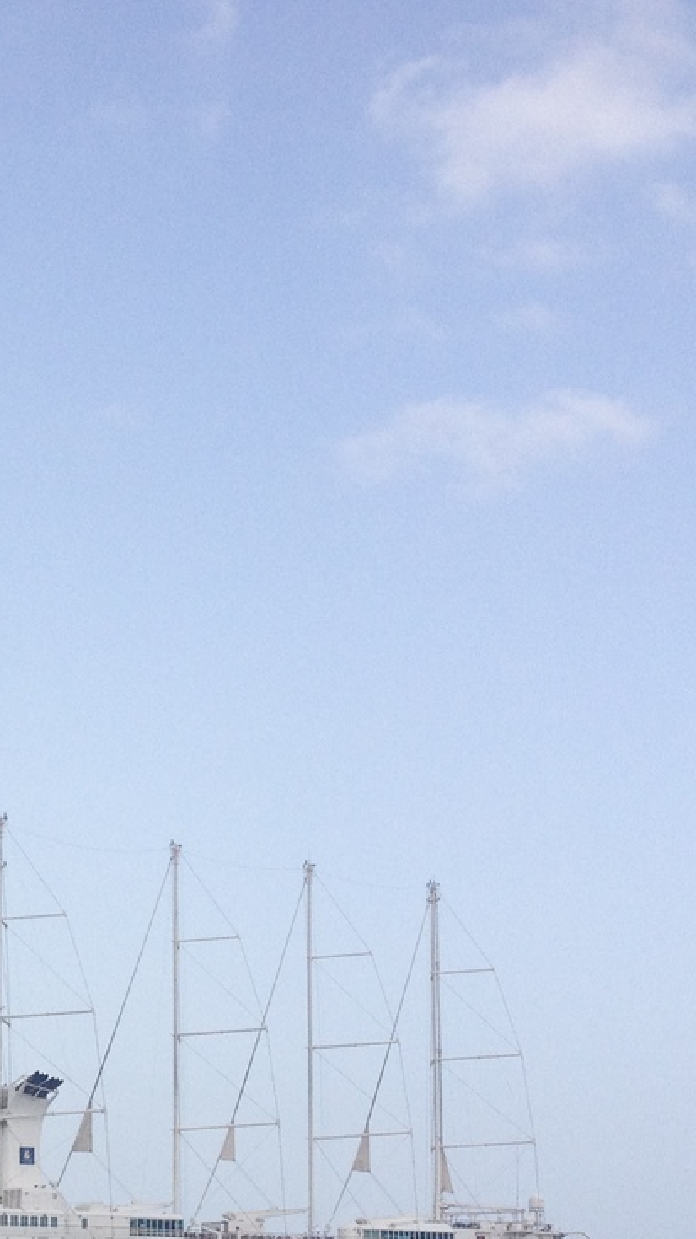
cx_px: -49
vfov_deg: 25.1
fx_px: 2725
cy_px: 1003
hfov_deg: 14.3
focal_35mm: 83
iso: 64
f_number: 2.4
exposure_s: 1/1534
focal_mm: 4.28
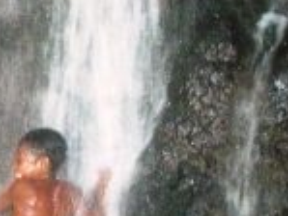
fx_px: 774
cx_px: 21
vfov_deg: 15.9
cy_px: 102
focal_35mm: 93
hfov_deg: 20.6
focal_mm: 6.2
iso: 400
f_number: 2.8
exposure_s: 1/30
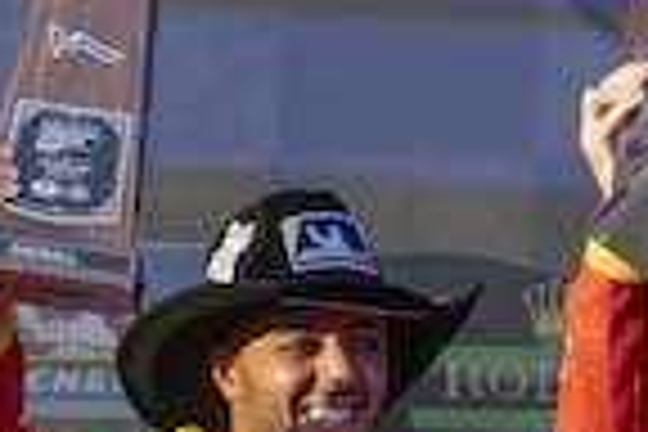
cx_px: 574
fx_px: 22696
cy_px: 558
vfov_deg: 1.1
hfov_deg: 1.6
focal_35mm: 1261
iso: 1600
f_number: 7.1
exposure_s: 1/2500
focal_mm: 320
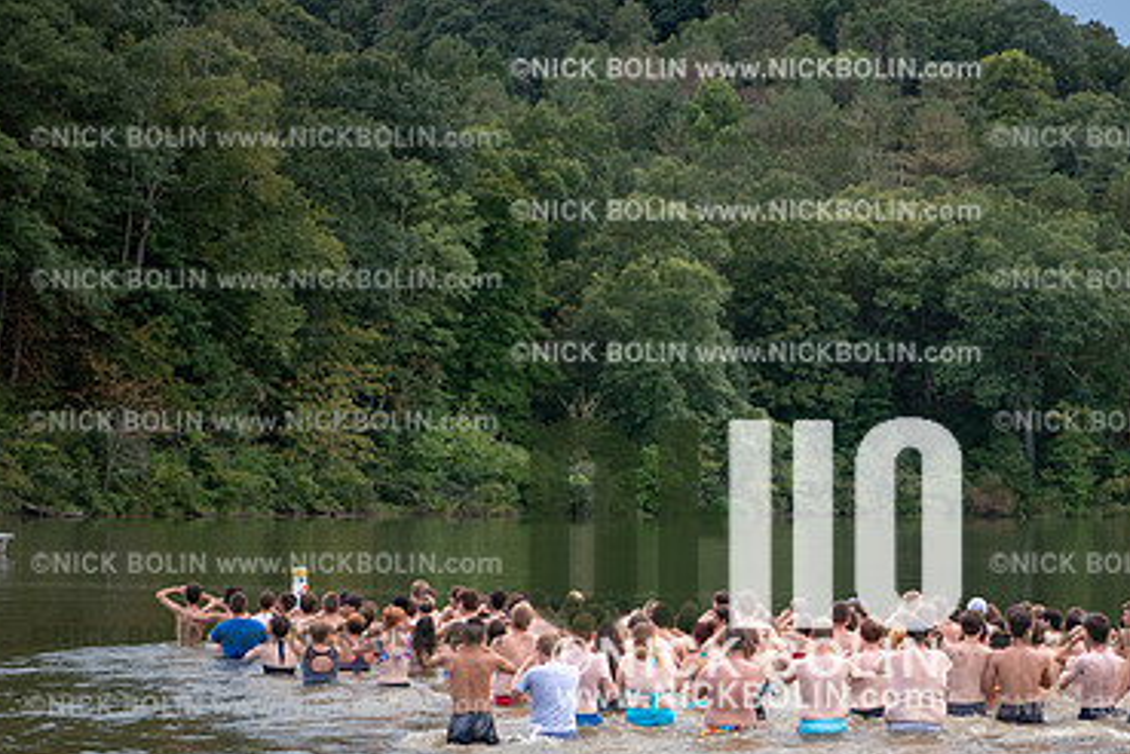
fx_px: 3453
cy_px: 566
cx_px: 744
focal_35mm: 110
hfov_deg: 18.5
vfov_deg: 12.4
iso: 160
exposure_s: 1/400
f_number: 3.2
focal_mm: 70
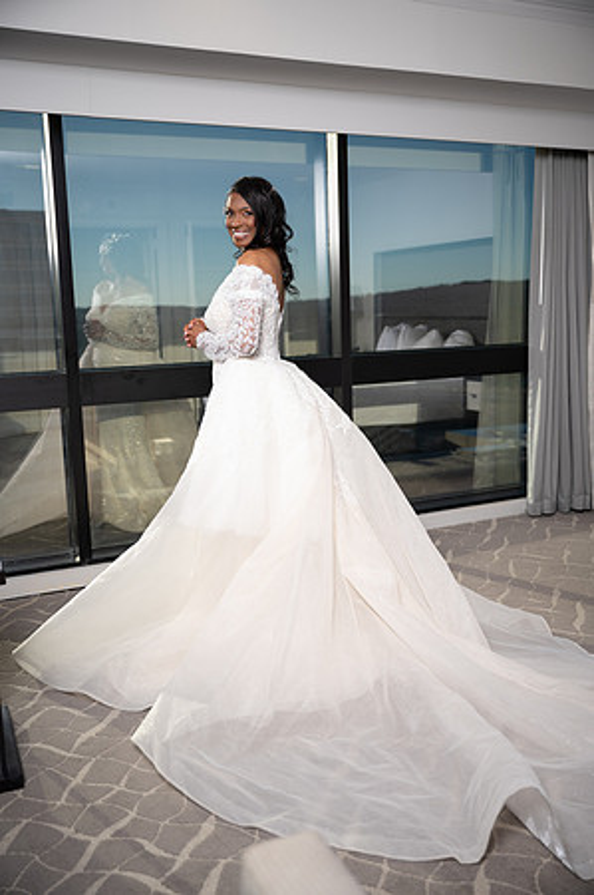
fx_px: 831
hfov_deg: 39.3
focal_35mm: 34
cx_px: 297
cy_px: 448
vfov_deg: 56.6
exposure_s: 1/250
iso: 64
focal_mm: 33.5
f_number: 2.8
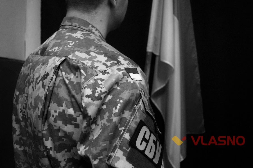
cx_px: 126
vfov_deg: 43.6
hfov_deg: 62.0
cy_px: 84
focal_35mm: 30
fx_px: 211
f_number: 4
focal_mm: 20
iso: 3200
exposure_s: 1/40
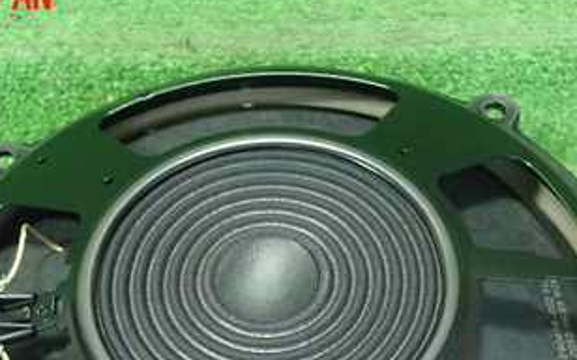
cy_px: 396
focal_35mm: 62
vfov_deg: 20.0
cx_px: 274
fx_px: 974
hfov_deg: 33.0
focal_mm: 5.5
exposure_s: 1/125
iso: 640
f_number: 2.3
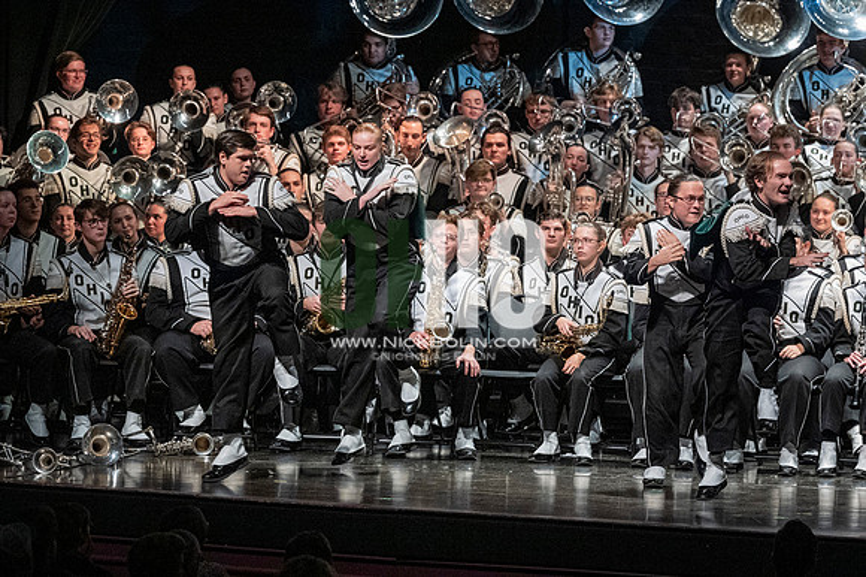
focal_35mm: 225
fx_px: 5409
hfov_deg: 9.2
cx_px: 433
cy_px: 288
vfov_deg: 6.1
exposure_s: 1/500
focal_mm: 150
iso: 4000
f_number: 4
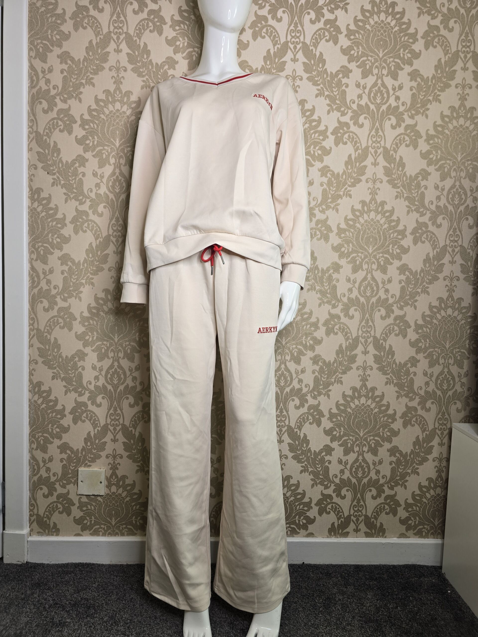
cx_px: 239
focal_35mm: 23
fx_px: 423
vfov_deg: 73.9
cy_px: 318
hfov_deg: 58.9
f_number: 1.7
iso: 20
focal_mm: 6.3
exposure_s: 1/50
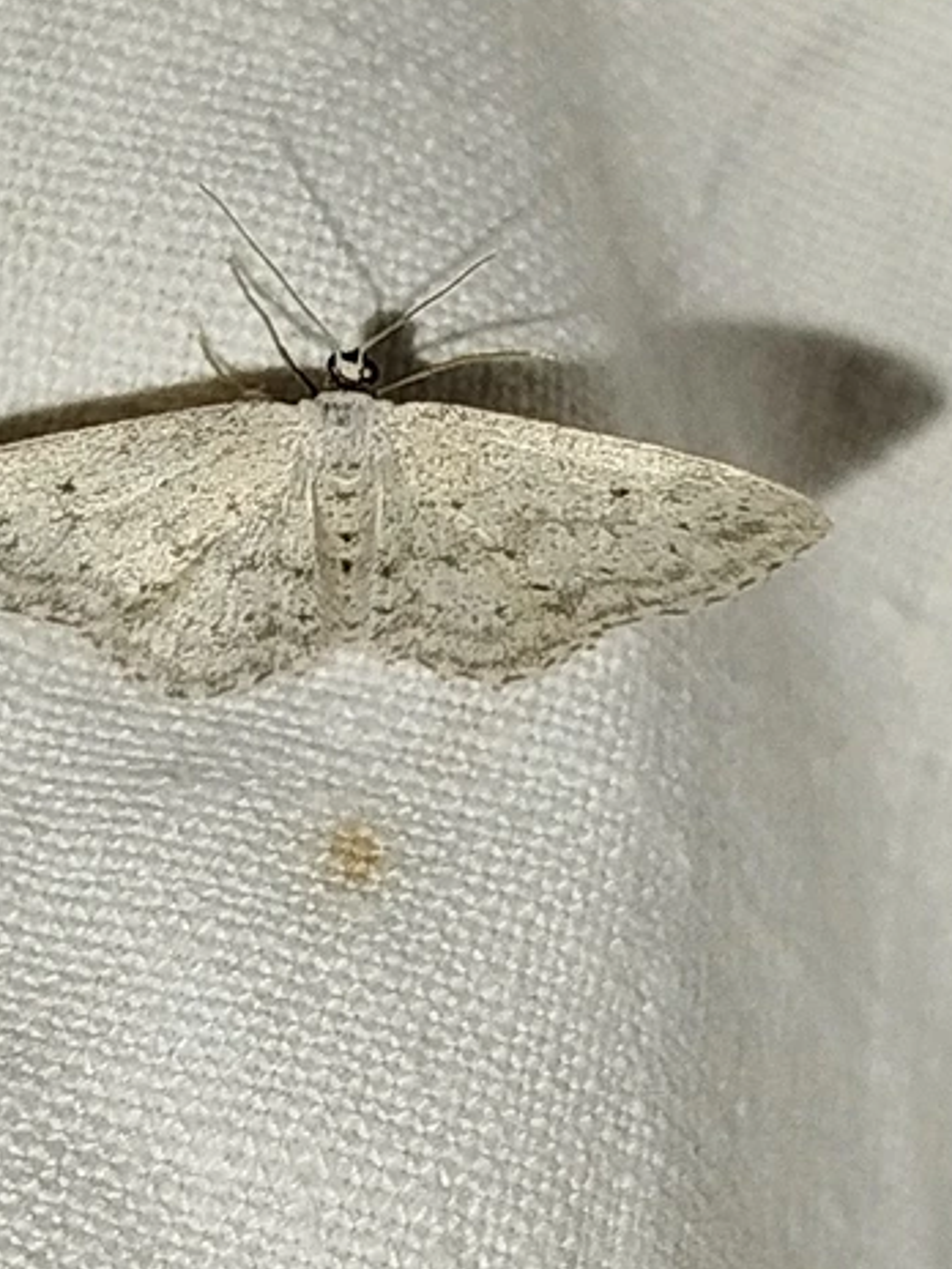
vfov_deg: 13.9
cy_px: 703
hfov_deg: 10.4
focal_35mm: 142
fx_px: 5207
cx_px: 315
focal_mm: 5.31
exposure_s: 1/50
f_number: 1.7
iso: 80
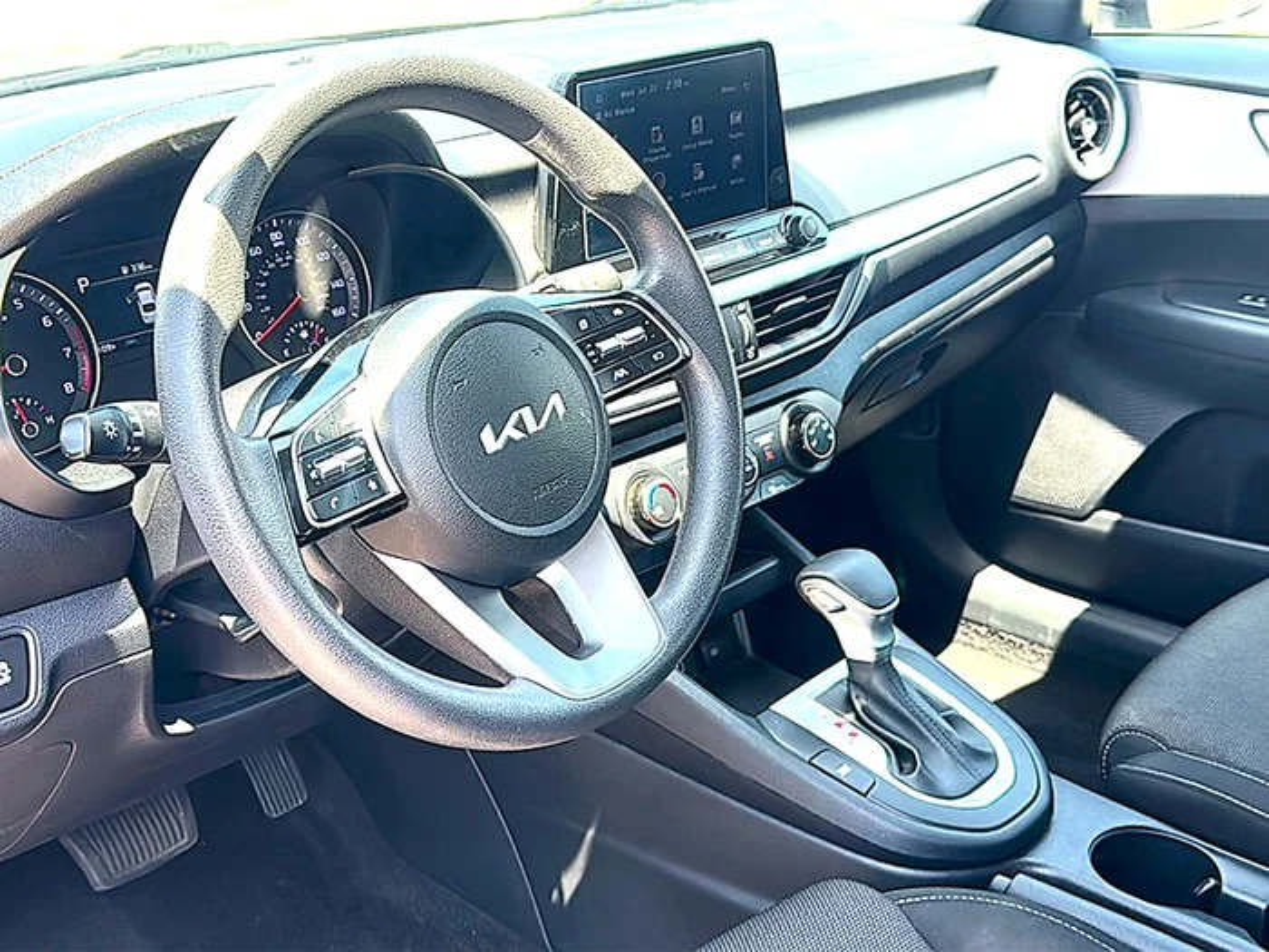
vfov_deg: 38.7
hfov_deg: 50.1
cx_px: 634
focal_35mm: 37
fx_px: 1356
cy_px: 476
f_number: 1.78
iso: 125
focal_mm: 6.86
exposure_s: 1/318
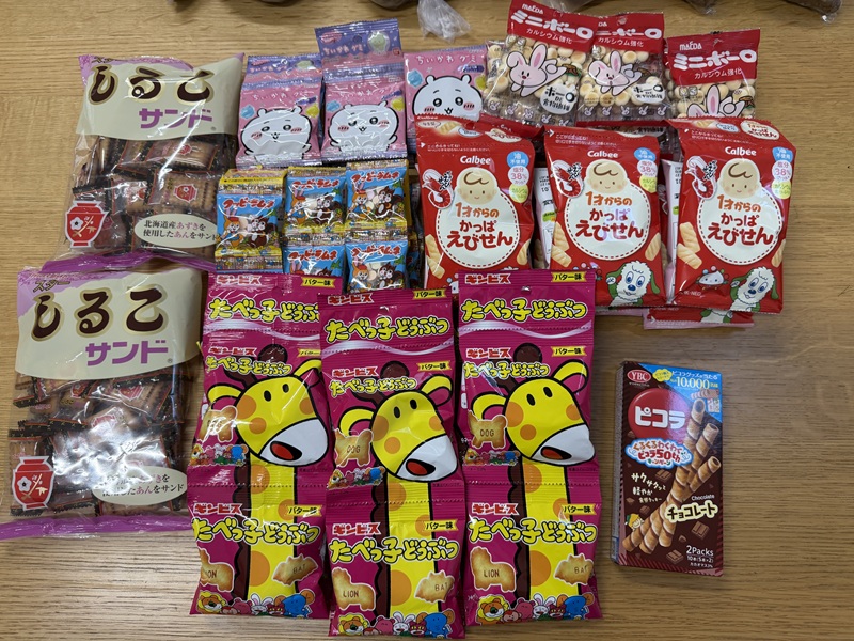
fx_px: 592
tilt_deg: -75.1
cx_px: 427
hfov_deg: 71.6
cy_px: 320
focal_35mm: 24
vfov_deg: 56.8
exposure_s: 1/121
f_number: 1.78
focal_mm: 6.76
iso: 160
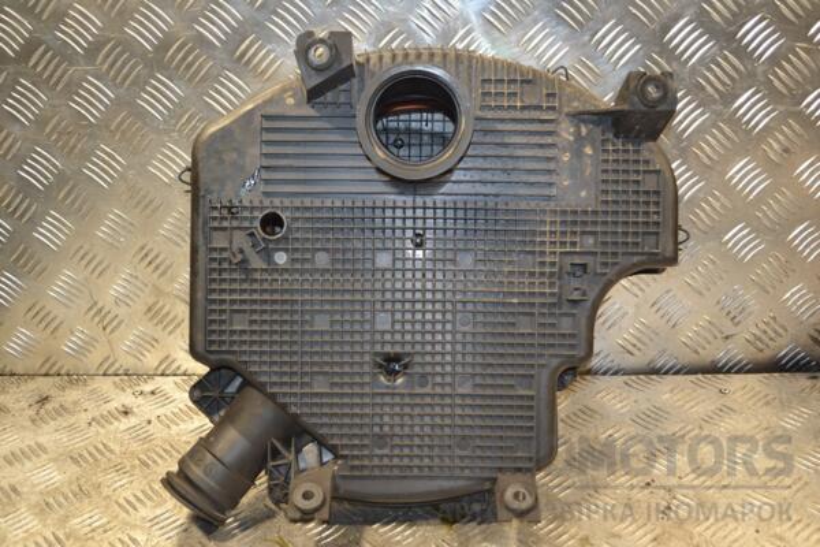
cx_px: 410
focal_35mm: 45
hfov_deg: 43.6
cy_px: 274
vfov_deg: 29.9
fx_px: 1025
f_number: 4.5
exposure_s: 1/60
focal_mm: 30
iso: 500
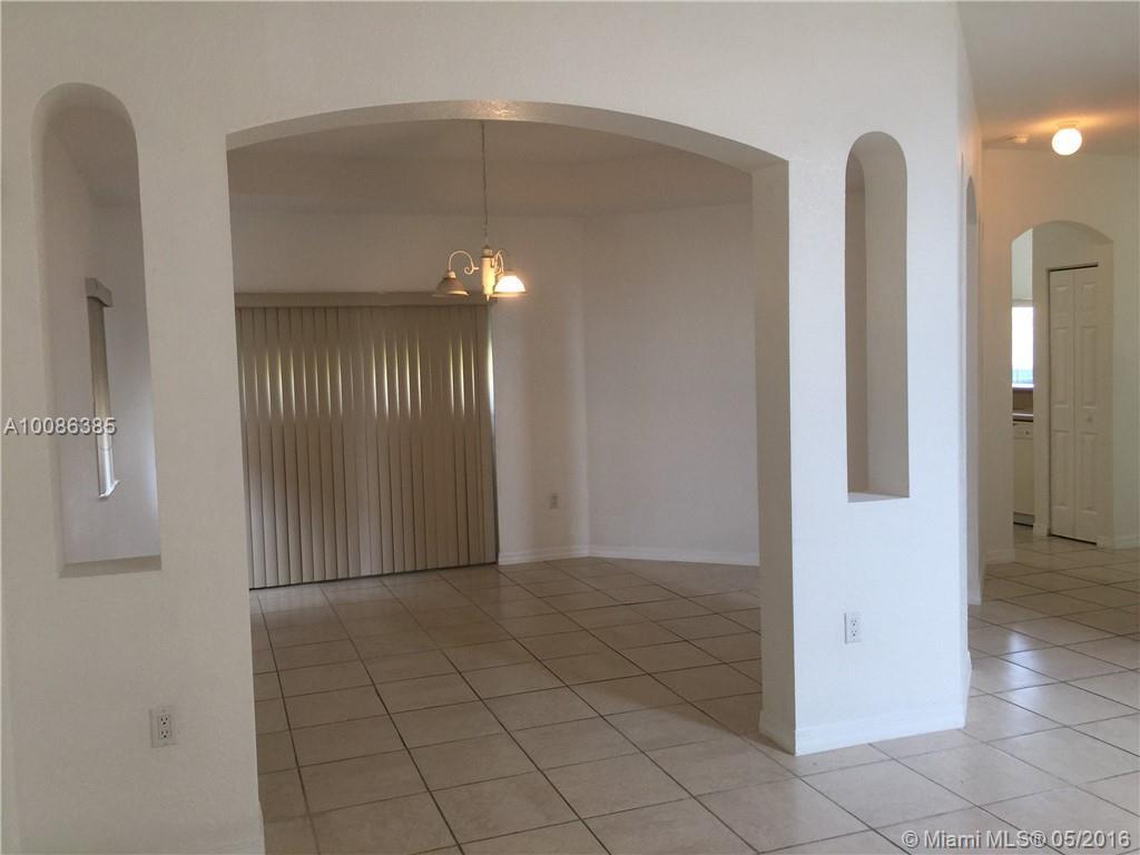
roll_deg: +1.2
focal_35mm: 29
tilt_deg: -4.9
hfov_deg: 61.7
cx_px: 570
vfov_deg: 48.2
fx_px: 955
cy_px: 428
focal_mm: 4.15
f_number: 2.2
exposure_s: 1/30
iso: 32
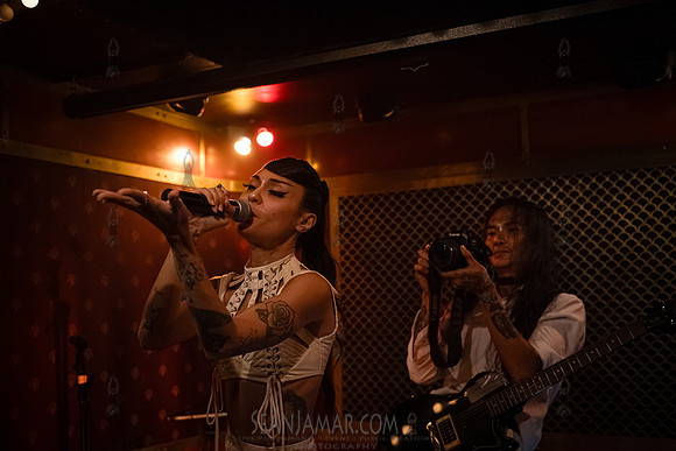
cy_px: 226
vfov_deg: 32.6
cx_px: 338
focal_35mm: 41
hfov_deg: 47.4
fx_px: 770
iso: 16000
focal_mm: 41
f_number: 3.2
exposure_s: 1/400
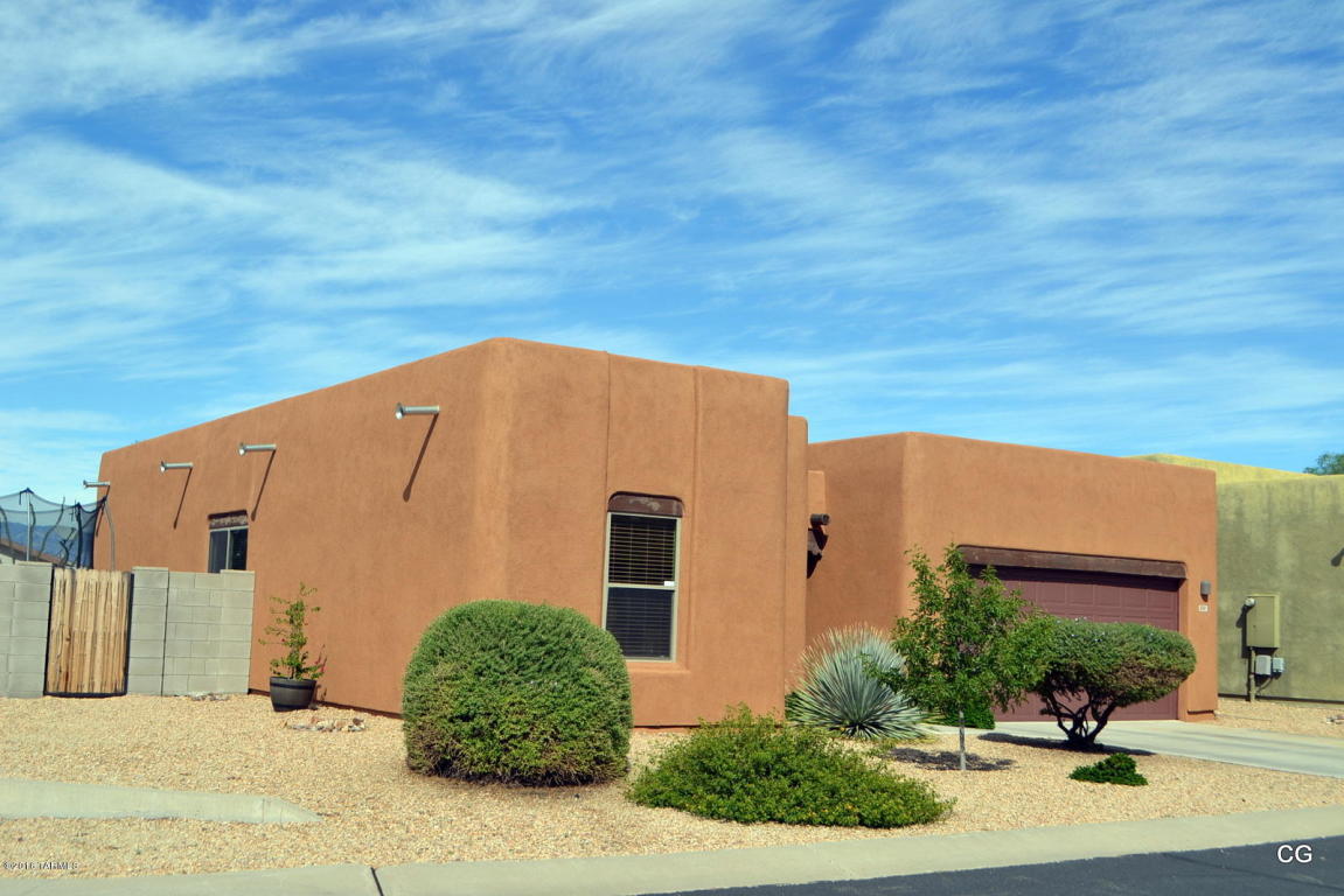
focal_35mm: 39
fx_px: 1456
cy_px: 448
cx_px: 672
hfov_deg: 49.5
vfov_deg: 34.2
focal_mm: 26
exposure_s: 1/320
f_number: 9
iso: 100
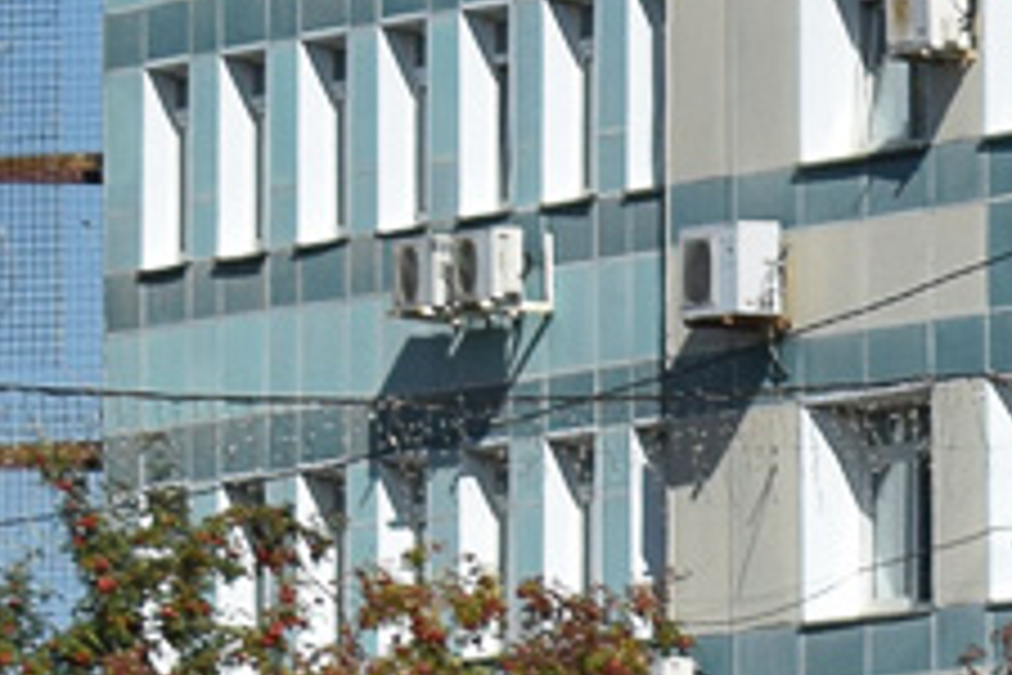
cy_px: 1228
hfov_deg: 4.6
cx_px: 2411
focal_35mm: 440
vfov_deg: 3.1
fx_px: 12358
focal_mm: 55
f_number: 7.1
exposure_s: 1/1250
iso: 200
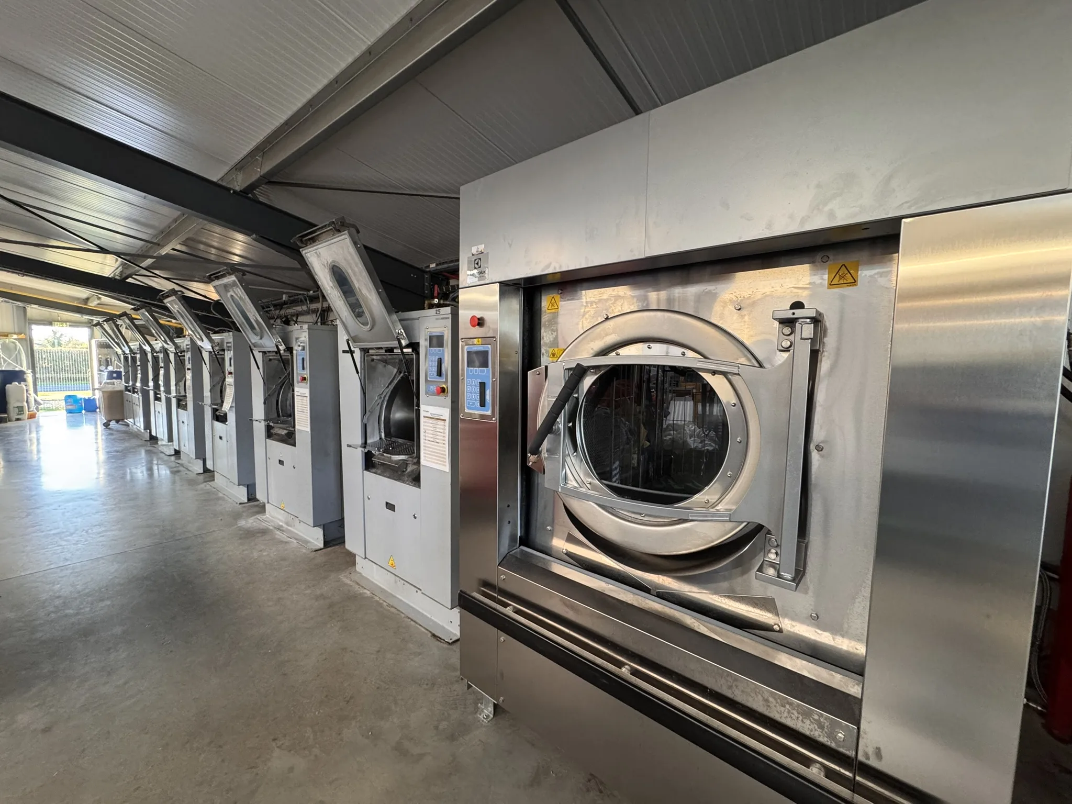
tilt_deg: -4.8
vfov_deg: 85.7
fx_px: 434
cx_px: 536
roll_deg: -0.4
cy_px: 402
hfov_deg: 102.1
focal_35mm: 14
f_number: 2.2
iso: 400
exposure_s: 1/60
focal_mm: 2.22
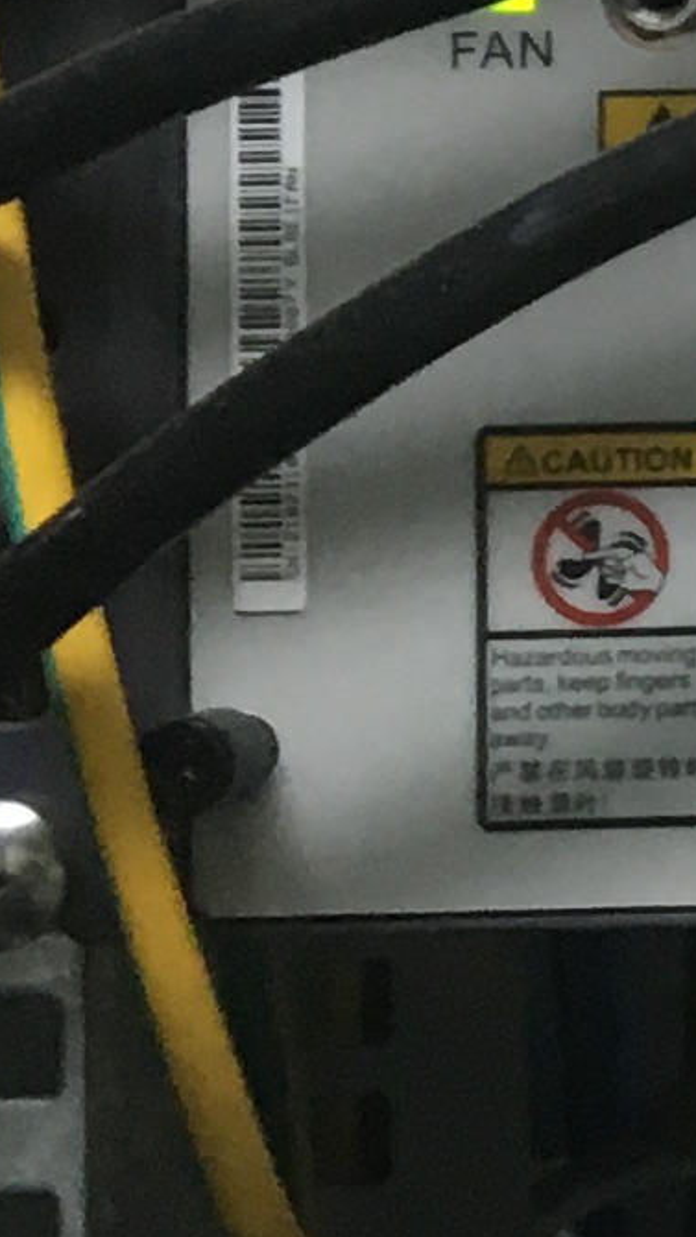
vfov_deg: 11.0
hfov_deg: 5.4
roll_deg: +0.0
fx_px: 6232
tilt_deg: +0.2
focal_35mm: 190
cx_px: 3024
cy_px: -425
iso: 80
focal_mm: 4.15
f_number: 2.2
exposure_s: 1/33
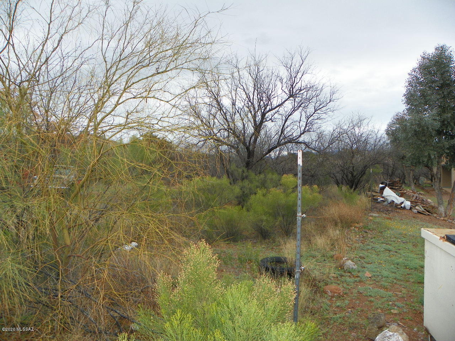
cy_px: 170
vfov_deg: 53.1
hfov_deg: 67.3
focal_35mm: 26
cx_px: 228
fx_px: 342
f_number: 3.5
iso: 64
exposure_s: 1/250
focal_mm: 4.6
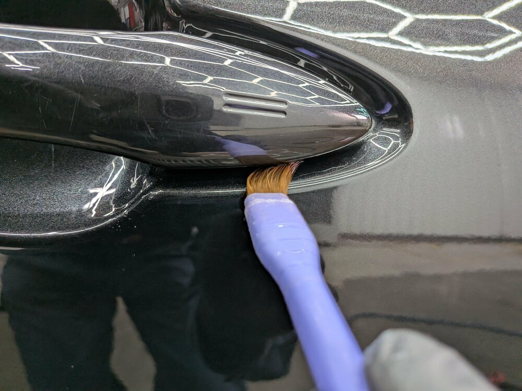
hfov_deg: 71.6
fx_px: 362
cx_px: 261
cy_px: 196
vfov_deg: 56.8
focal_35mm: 24
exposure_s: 1/120
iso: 188
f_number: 1.7
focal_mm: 4.53
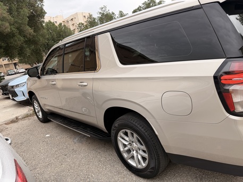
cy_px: 91
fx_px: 169
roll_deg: +10.6
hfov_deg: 71.6
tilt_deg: -13.6
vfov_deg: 56.8
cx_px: 122
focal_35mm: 24
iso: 80
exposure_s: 1/365
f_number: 1.78
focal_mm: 6.76
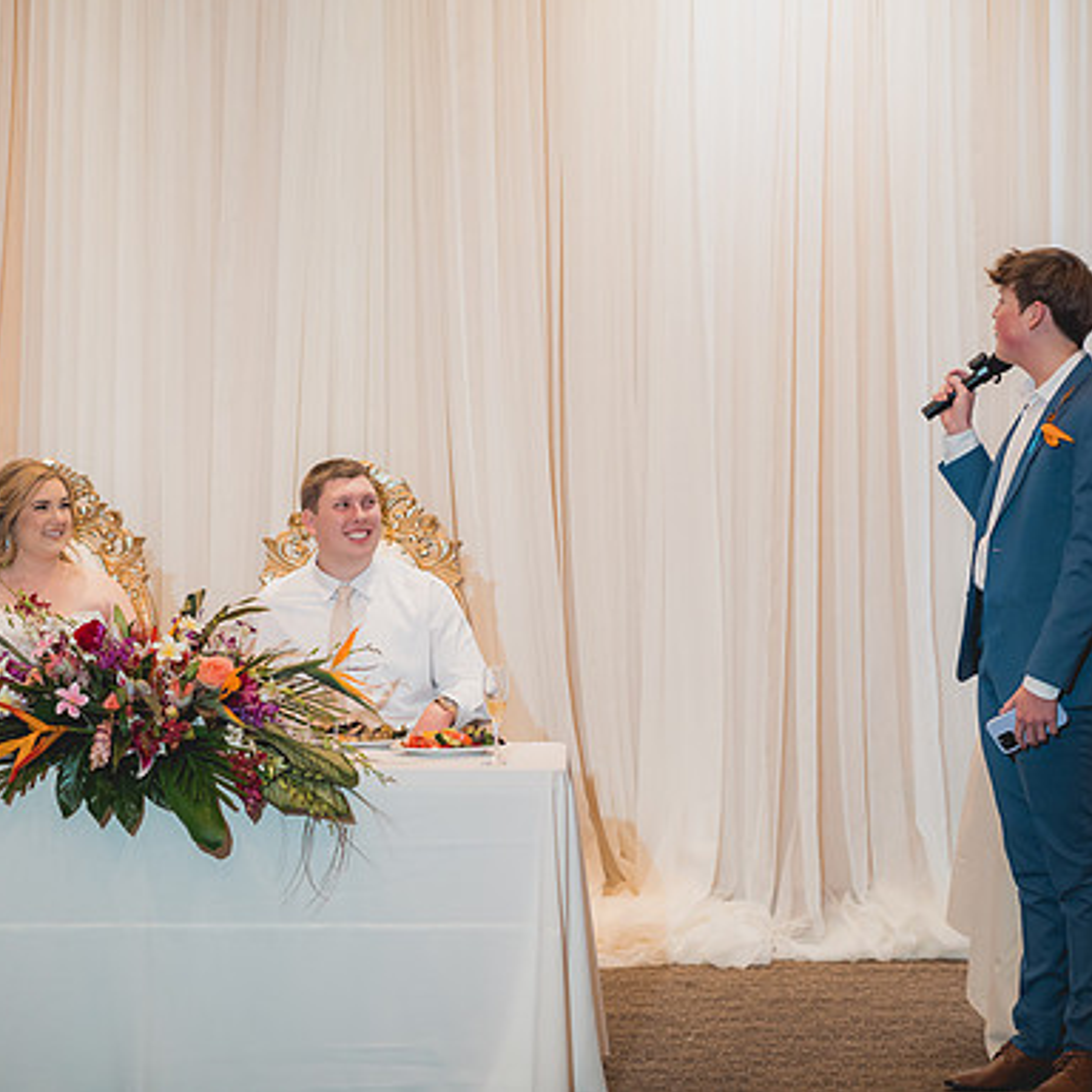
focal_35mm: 109
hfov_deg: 16.0
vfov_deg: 16.0
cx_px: 489
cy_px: 545
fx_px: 3890
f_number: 2.2
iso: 1250
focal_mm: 85
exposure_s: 1/320
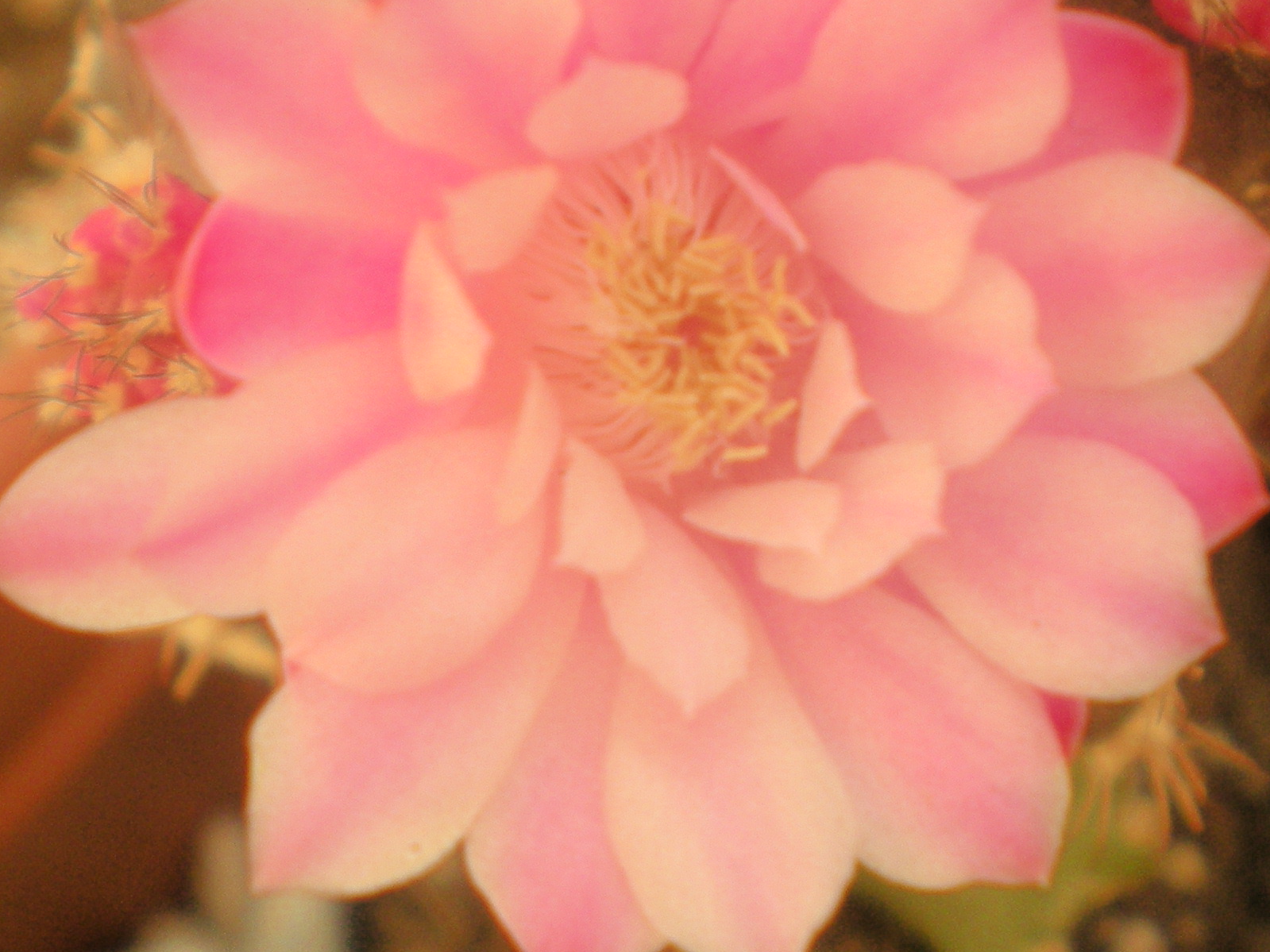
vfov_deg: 20.1
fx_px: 2678
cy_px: 352
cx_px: 642
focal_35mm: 73
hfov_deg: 26.7
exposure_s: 1/142
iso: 64
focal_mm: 6.3
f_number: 3.1
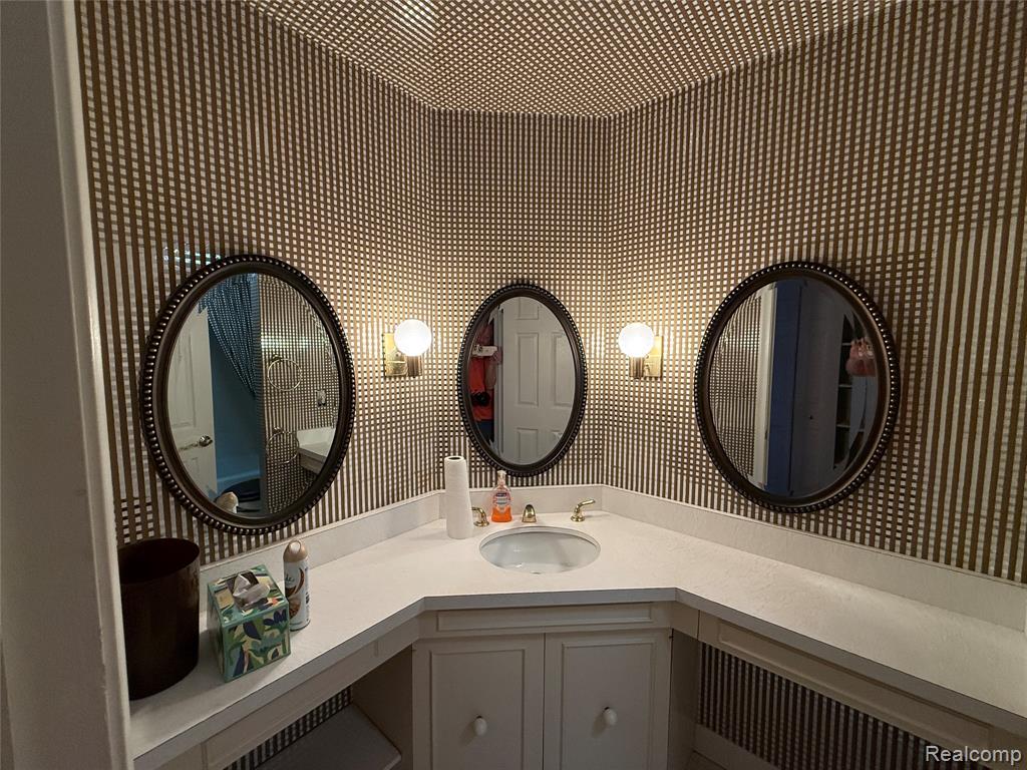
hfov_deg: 102.1
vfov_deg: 85.7
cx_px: 514
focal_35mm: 14
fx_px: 415
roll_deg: +0.0
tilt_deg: -4.8
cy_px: 385
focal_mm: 2.22
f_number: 2.2
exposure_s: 1/120
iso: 200
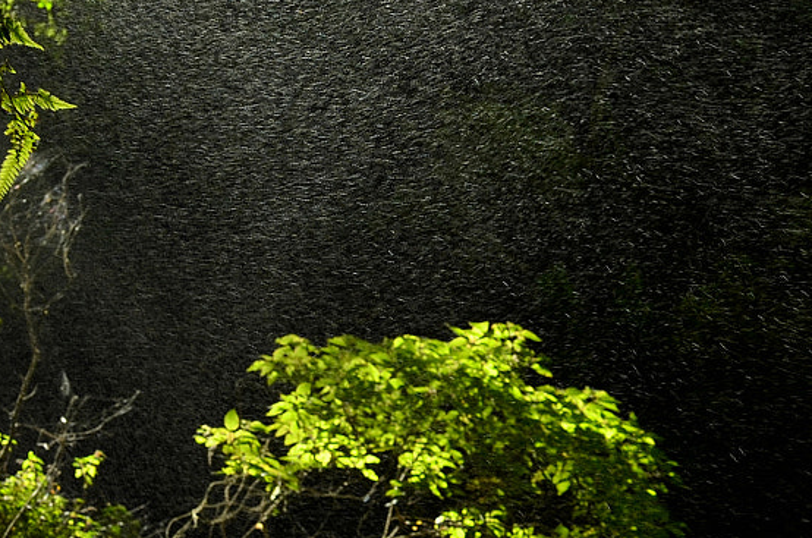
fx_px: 1756
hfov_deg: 26.0
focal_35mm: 78
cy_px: -193
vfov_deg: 16.3
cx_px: 320
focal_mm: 18
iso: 100
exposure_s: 1/125
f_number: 4
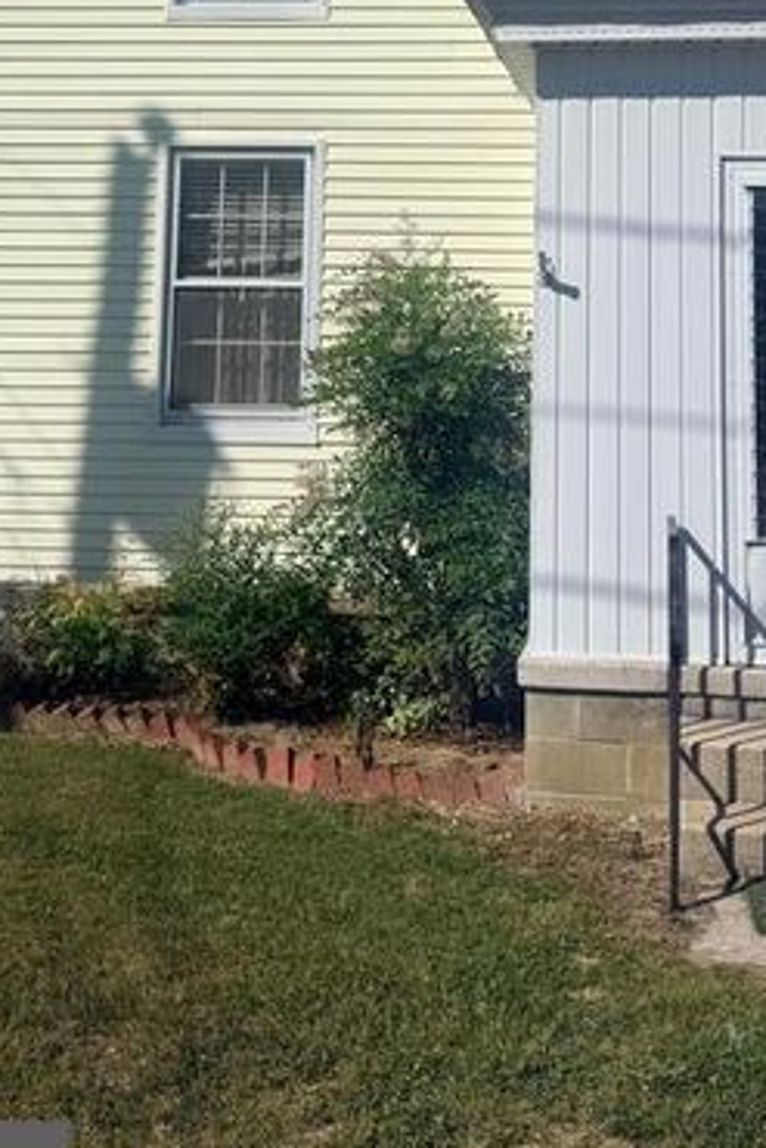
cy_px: 197
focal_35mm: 45
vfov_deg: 41.3
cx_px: 509
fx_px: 1435
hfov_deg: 29.7
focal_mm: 6.76
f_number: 1.78
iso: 80
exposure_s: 1/14286
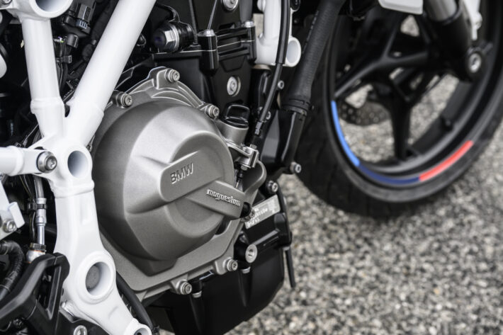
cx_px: 252
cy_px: 168
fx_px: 936
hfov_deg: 30.1
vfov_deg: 20.3
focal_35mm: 67
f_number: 5.6
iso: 250
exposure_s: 1/80
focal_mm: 67
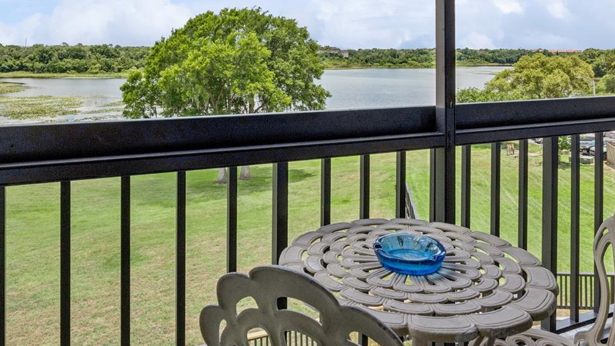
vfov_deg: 40.6
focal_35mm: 27
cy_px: 56
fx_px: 440
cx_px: 289
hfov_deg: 69.8
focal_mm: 16
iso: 250
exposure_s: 1/200
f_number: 16
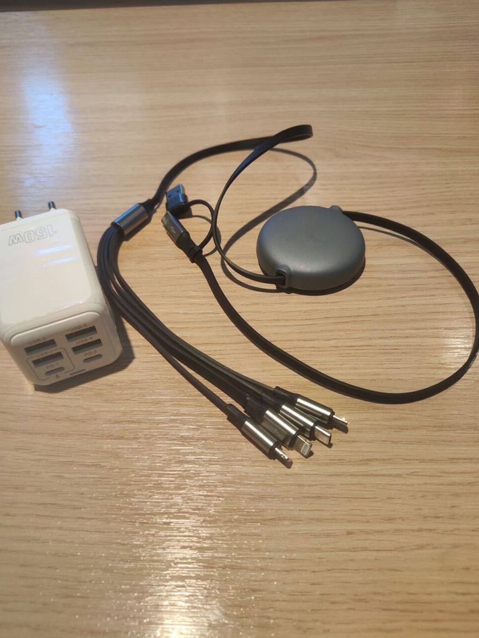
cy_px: 324
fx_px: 461
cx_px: 236
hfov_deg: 54.9
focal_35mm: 25
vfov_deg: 69.4
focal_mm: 5.59
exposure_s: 1/100
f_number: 1.88
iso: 70
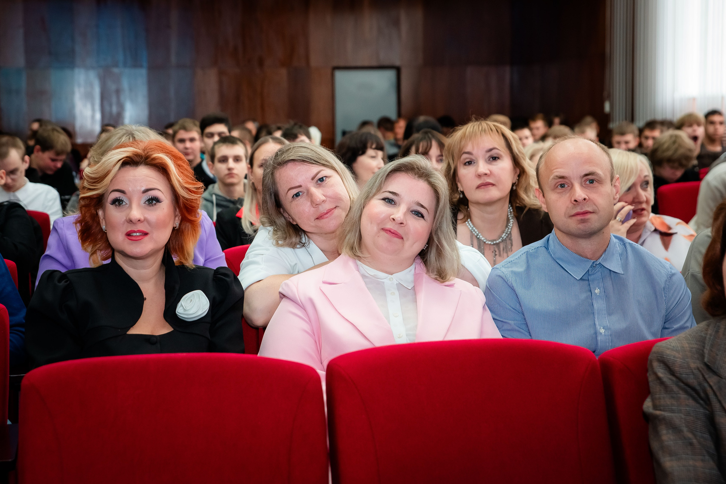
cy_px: 211
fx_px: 1318
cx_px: 315
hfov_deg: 30.8
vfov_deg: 20.8
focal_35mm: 65
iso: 1250
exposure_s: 1/125
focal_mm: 55
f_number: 3.5
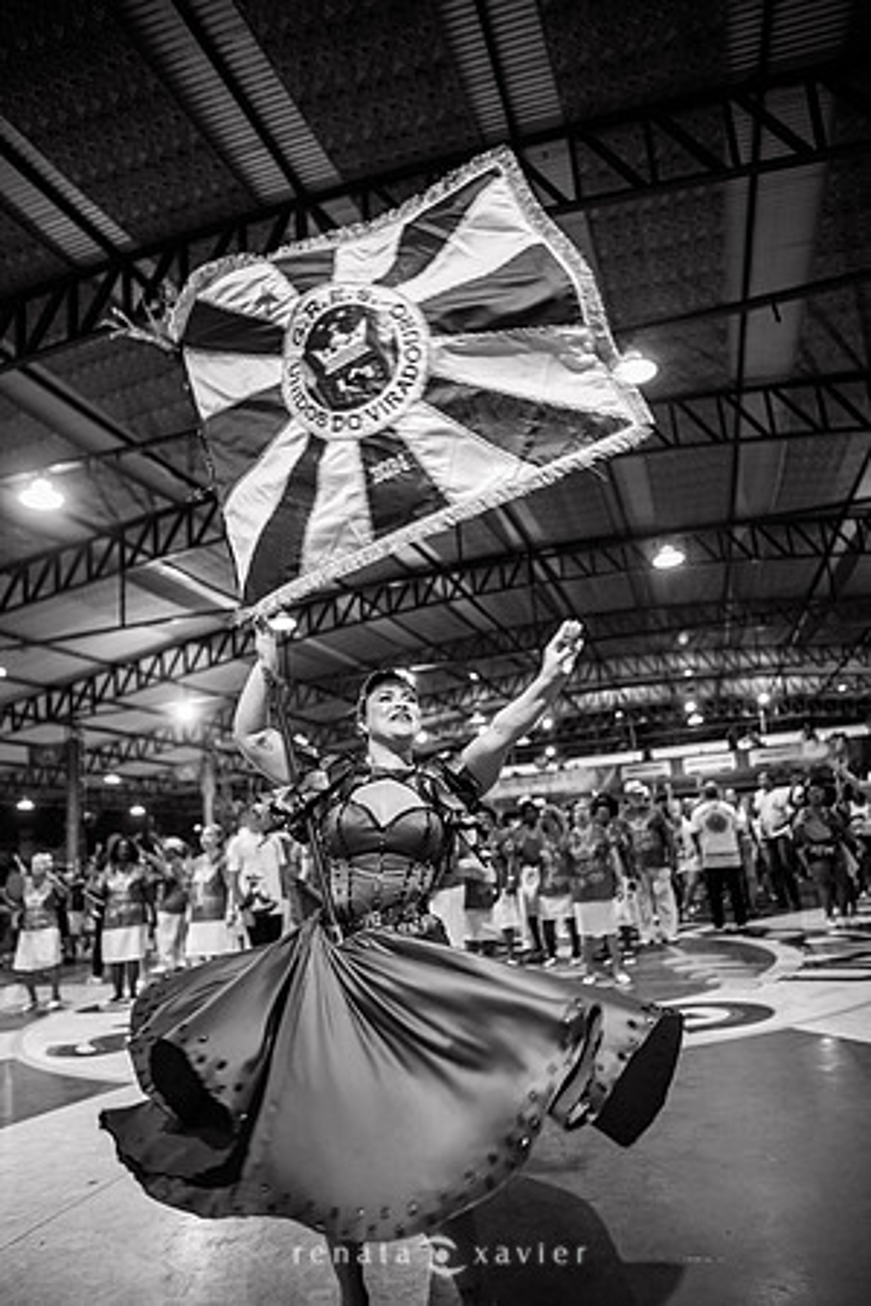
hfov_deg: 53.1
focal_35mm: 24
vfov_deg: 73.7
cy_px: 653
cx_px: 436
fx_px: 871
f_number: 1.8
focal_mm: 24
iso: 1600
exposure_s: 1/320
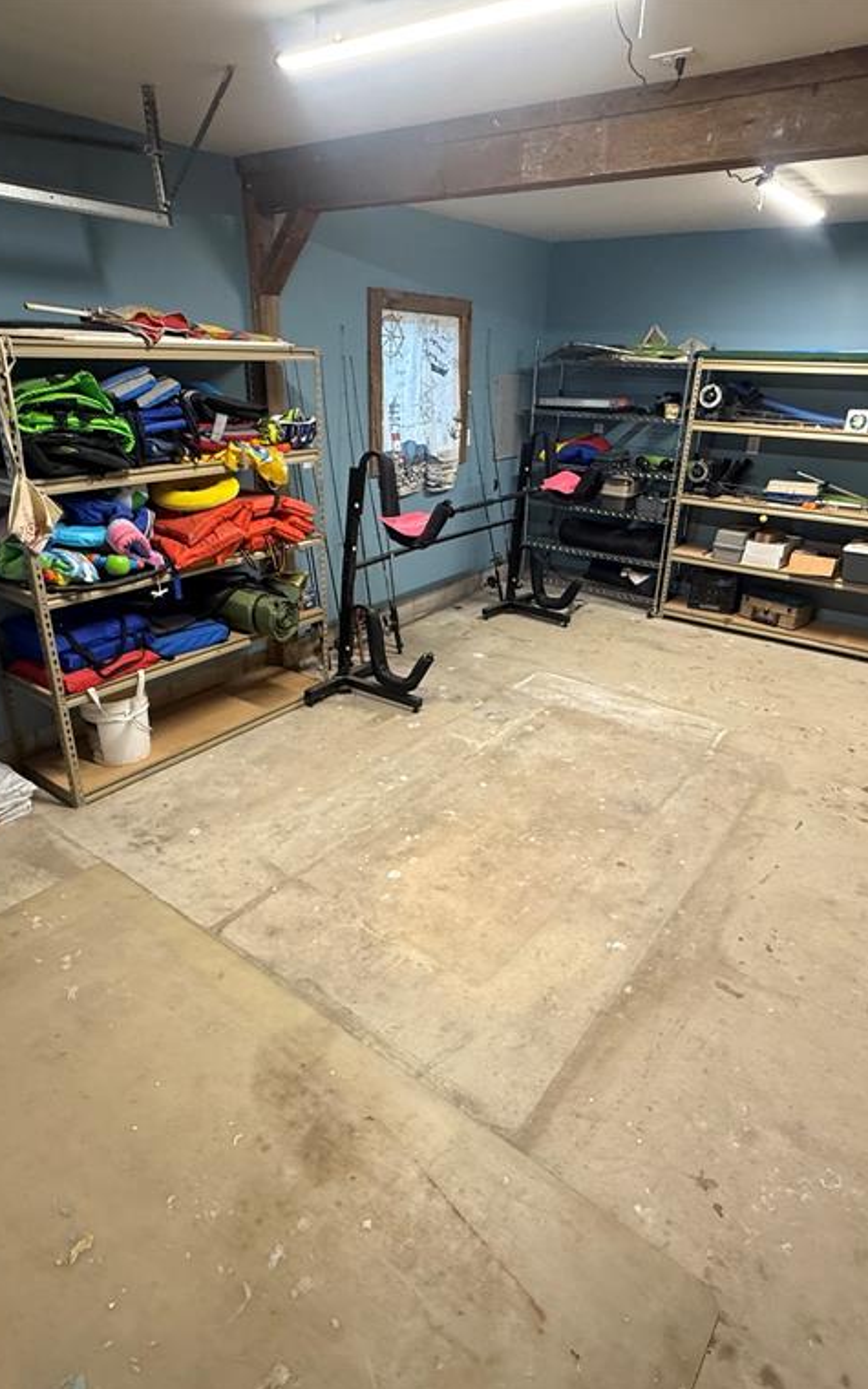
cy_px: 696
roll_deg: -1.8
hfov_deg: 59.6
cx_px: 444
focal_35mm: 20
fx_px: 757
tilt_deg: -23.6
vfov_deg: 85.1
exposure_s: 1/60
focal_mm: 2.22
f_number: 2.2
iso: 320
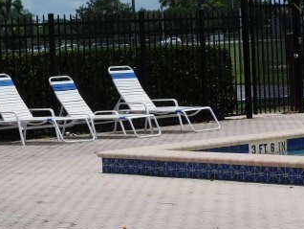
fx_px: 1415
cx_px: 80
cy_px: 156
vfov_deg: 9.2
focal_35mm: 161
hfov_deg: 12.2
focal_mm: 14.3
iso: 125
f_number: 5.6
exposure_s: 1/1250
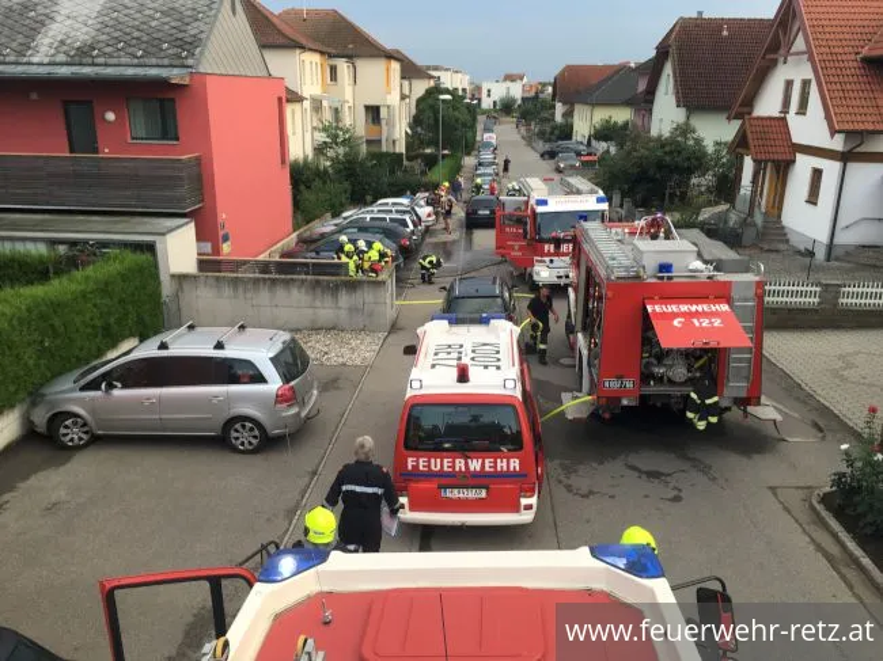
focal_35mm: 29
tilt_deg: -15.7
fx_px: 739
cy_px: 330
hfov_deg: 61.7
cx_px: 442
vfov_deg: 48.2
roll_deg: -1.1
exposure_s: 1/100
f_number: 2.2
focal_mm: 4.15
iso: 32
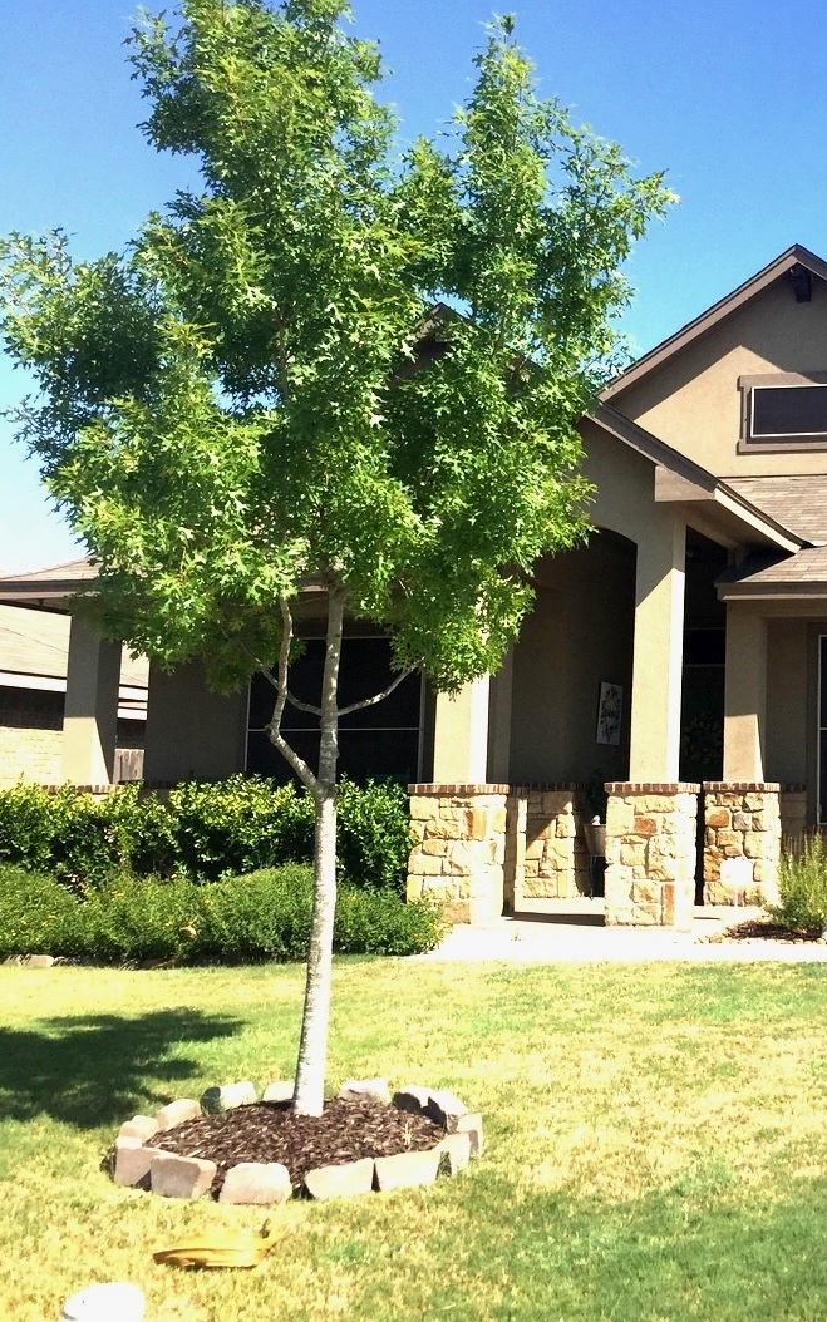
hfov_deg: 28.0
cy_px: 648
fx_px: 1514
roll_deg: -1.2
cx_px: 892
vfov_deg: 47.2
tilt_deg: +3.4
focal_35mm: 42
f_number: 2.2
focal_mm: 4.15
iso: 32
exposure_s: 1/2198
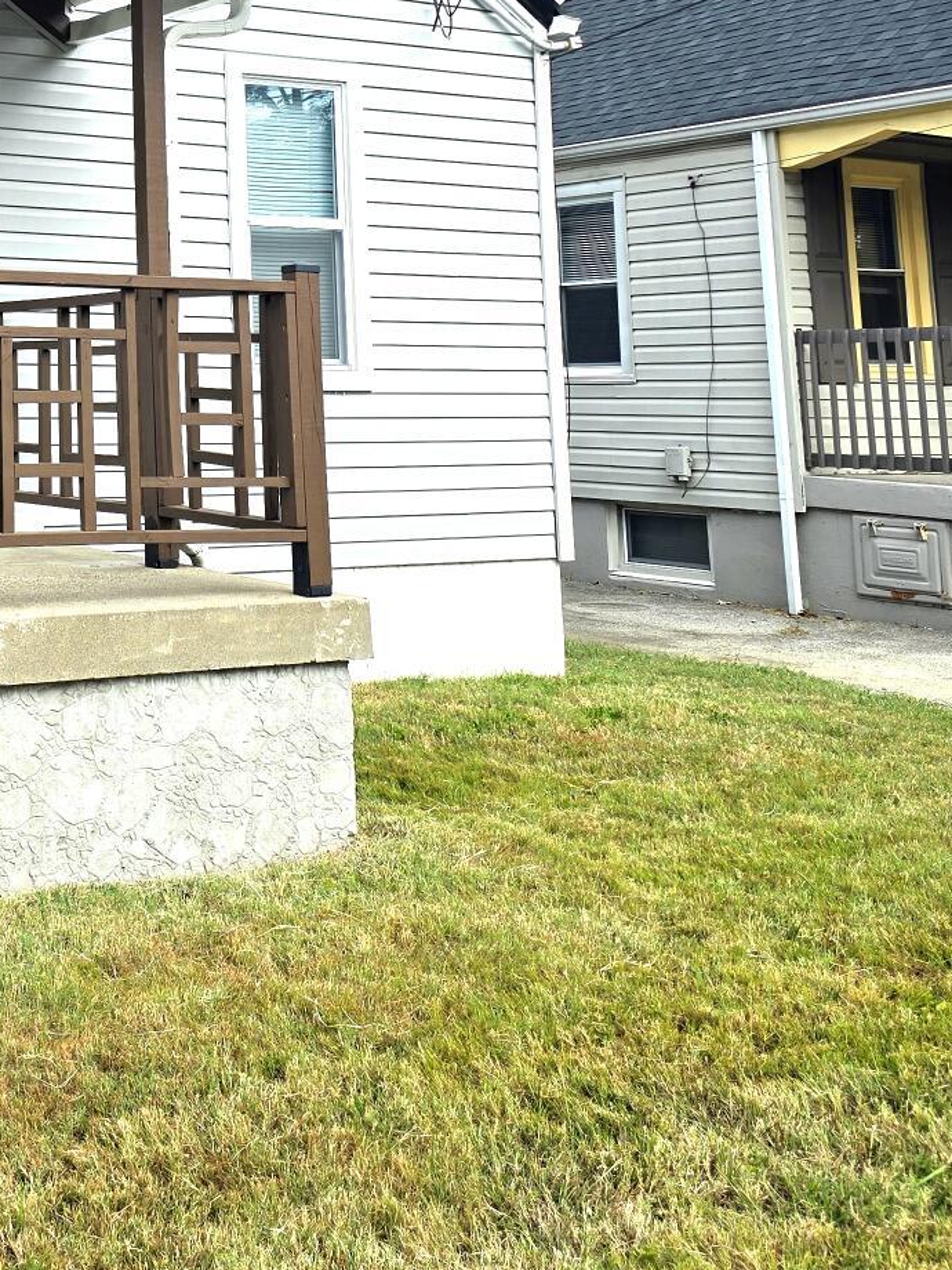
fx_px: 1833
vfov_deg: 35.9
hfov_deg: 27.0
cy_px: 134
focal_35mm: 50
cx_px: -57
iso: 12
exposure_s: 1/526
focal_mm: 6.3
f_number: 1.7
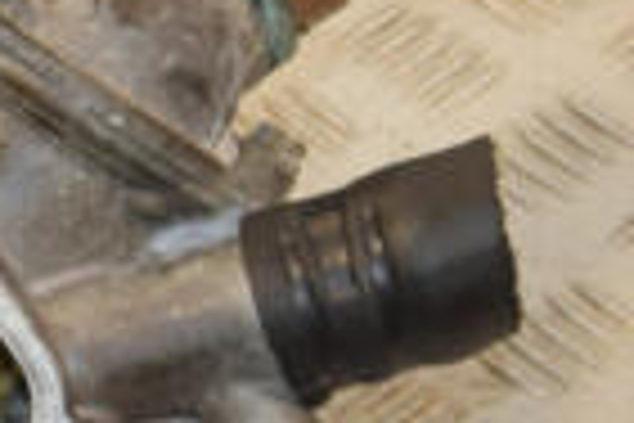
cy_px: 76
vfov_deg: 6.3
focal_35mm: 217
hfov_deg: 9.4
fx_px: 3821
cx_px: -103
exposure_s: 1/200
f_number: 6.3
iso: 800
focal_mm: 34
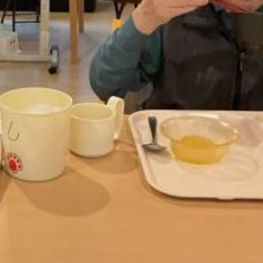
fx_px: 670
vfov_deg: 22.0
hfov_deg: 21.4
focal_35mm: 78
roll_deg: +2.0
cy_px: 68
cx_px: -4
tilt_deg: -21.5
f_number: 1.8
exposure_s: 1/60
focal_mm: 3
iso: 160
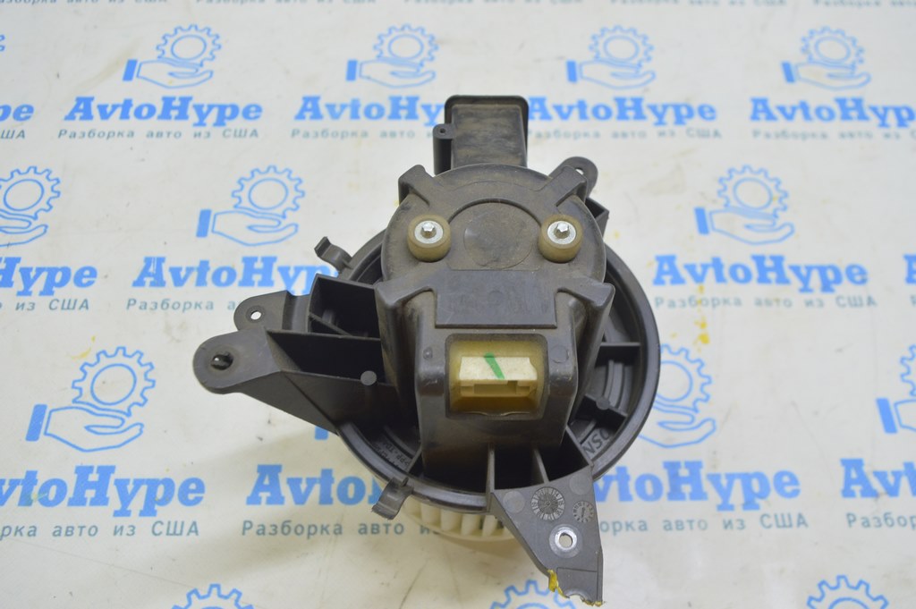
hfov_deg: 59.5
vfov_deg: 41.6
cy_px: 304
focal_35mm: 32
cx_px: 458
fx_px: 801
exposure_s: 1/20
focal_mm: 21
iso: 400
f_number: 5.6
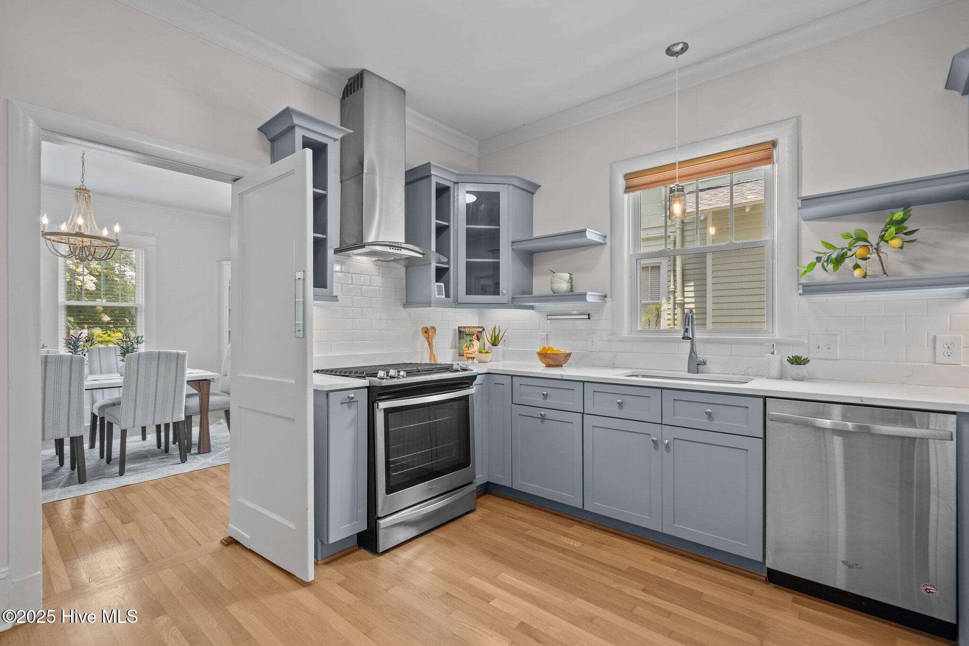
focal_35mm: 16
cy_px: 323
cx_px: 484
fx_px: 431
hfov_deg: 96.7
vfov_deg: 73.7
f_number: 4
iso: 320
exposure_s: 1/10
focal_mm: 16
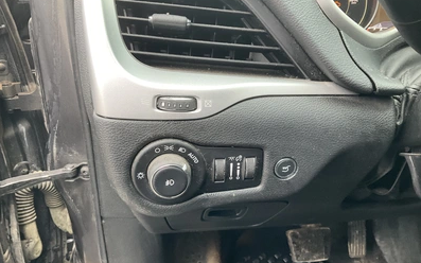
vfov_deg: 40.5
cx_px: 210
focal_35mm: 31
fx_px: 356
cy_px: 152
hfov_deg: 61.2
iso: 160
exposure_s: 1/60
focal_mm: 3
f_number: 1.8
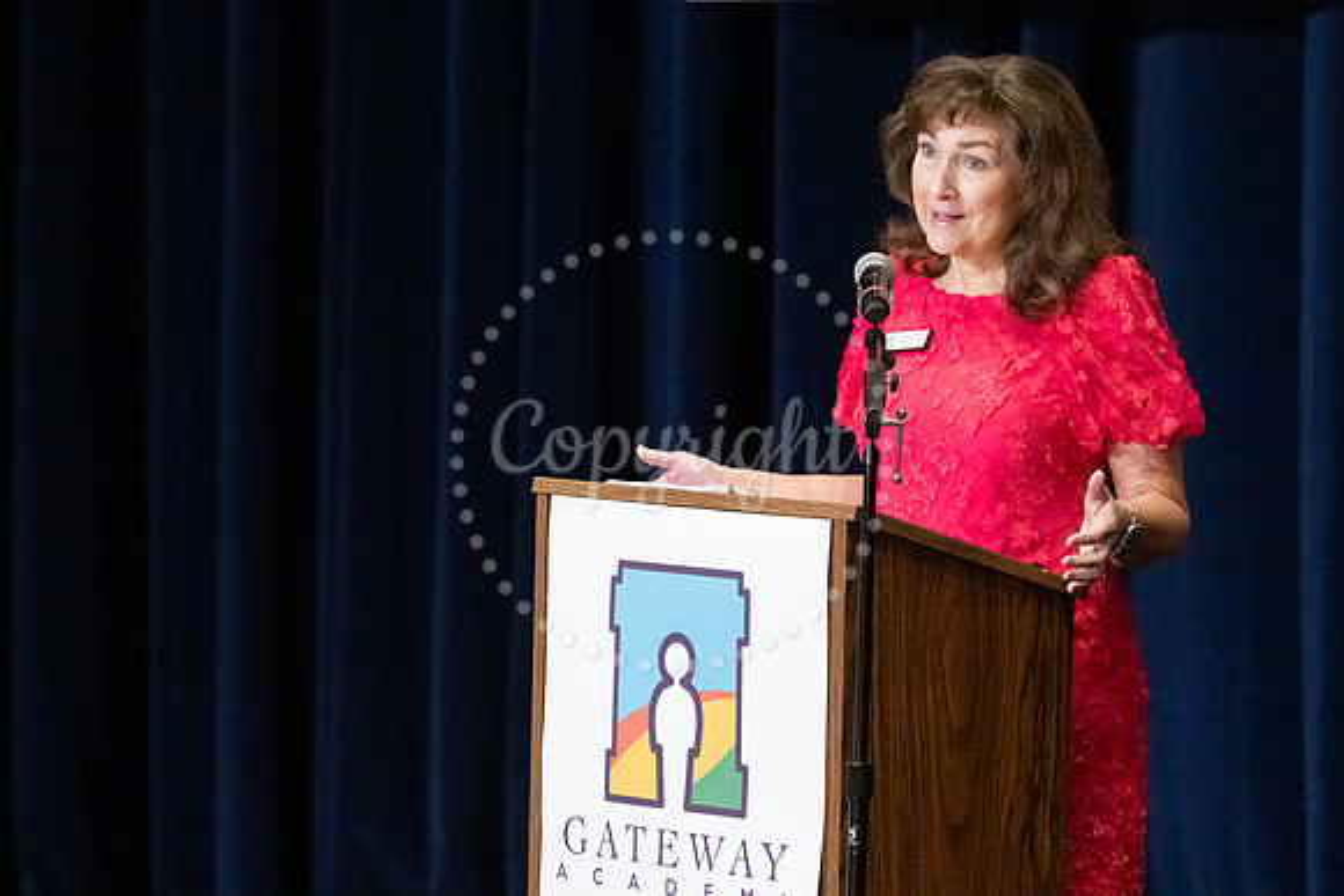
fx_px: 8351
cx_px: 672
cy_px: 395
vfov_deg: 6.1
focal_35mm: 224
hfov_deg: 9.2
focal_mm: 200
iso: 16000
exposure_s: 1/500
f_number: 5.6
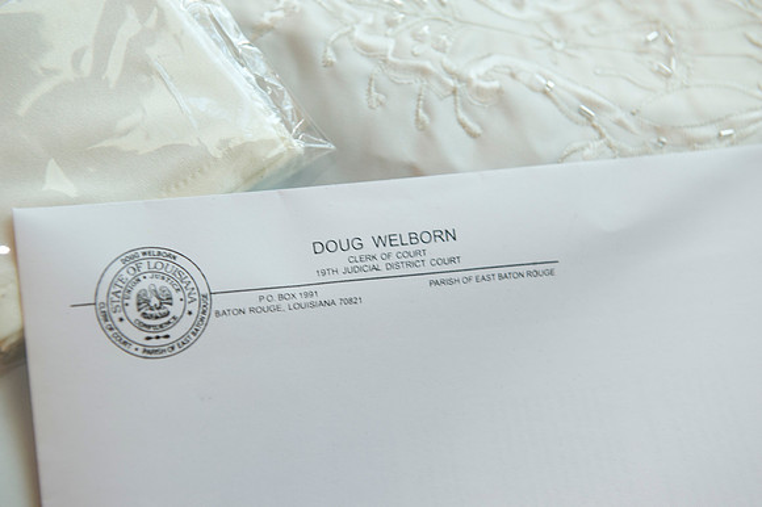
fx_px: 1481
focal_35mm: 70
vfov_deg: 19.4
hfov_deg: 28.9
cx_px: 381
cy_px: 254
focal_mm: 70
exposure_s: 1/50
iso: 640
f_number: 5.6
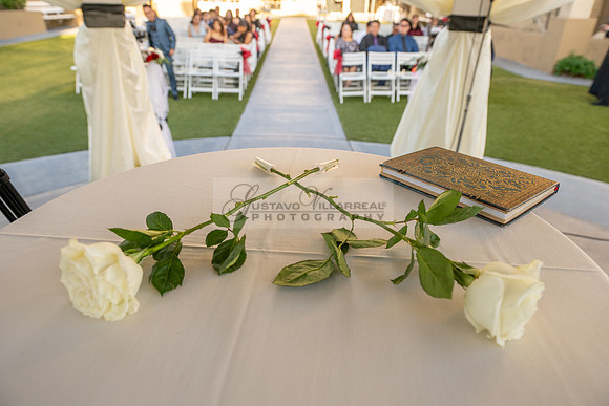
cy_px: 203
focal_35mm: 24
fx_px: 406
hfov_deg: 73.7
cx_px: 304
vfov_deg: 53.2
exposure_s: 1/320
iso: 400
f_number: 5
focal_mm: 24
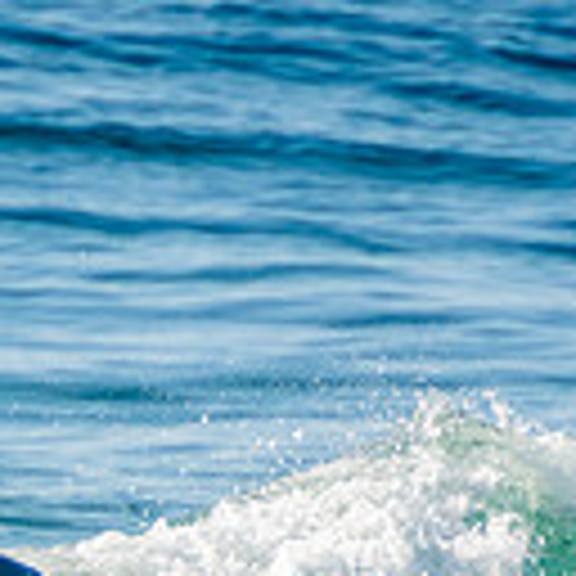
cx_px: -68
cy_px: 866
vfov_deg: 0.8
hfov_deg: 0.8
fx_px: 43393
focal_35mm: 2305
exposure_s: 1/1250
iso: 280
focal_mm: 400
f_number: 5.6
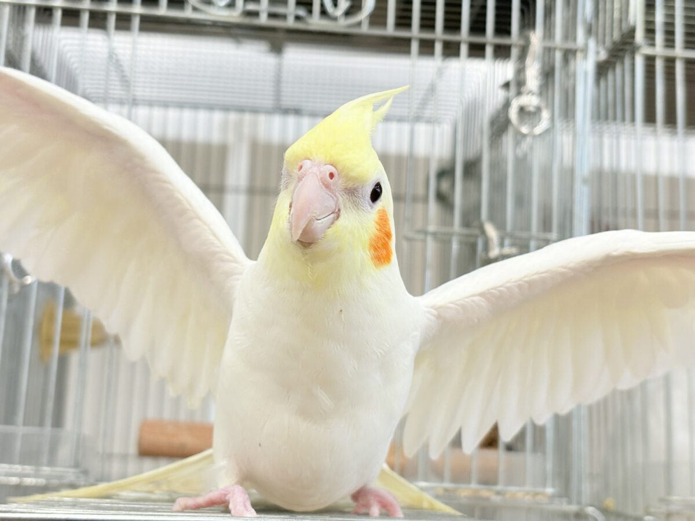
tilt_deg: +10.4
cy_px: 260
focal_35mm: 52
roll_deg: -3.0
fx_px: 1044
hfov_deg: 36.8
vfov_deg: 28.0
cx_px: 348
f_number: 1.6
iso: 50
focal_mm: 5.96
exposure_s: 1/50
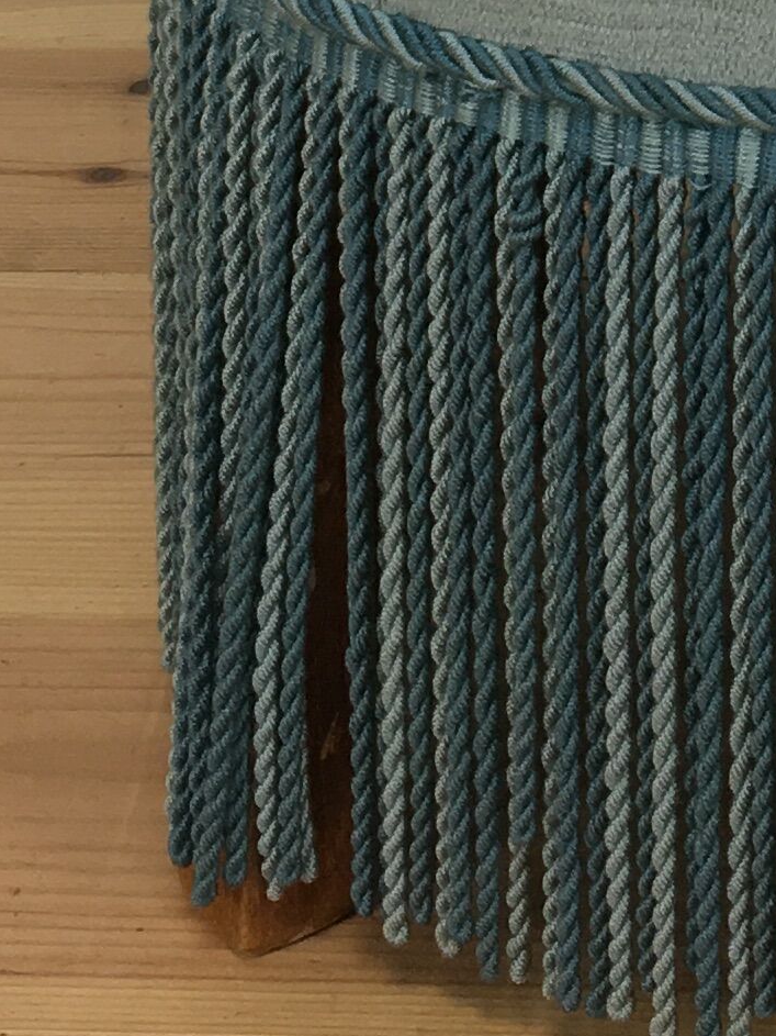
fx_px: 3707
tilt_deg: -11.9
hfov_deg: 11.6
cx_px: 1025
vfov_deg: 14.5
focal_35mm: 124
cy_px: -670
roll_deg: -1.8
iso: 40
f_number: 2.2
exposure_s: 1/33
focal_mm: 4.15
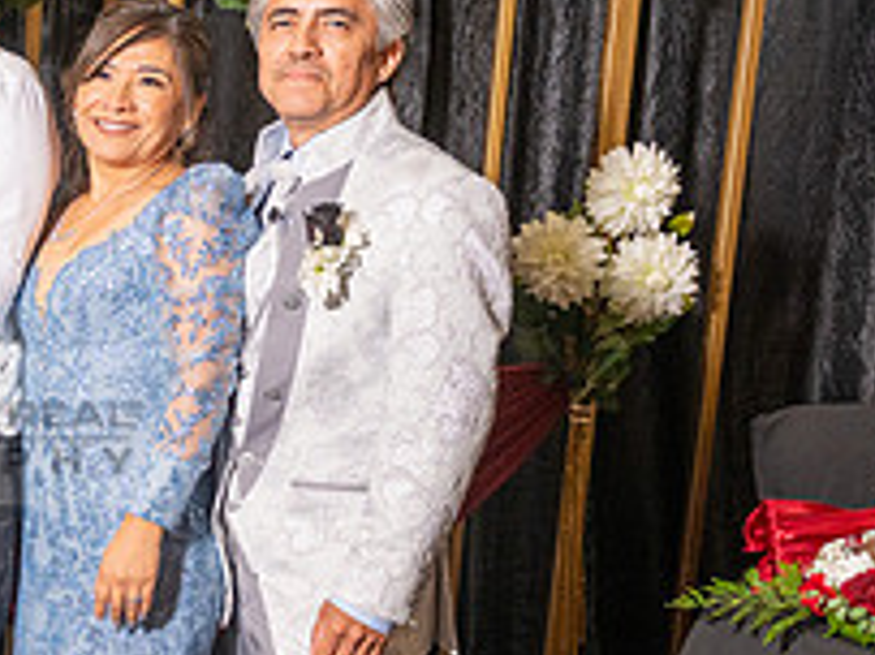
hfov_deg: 20.3
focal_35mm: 85
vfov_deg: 17.3
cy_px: 460
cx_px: -373
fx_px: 2147
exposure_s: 1/200
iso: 800
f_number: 4
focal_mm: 27
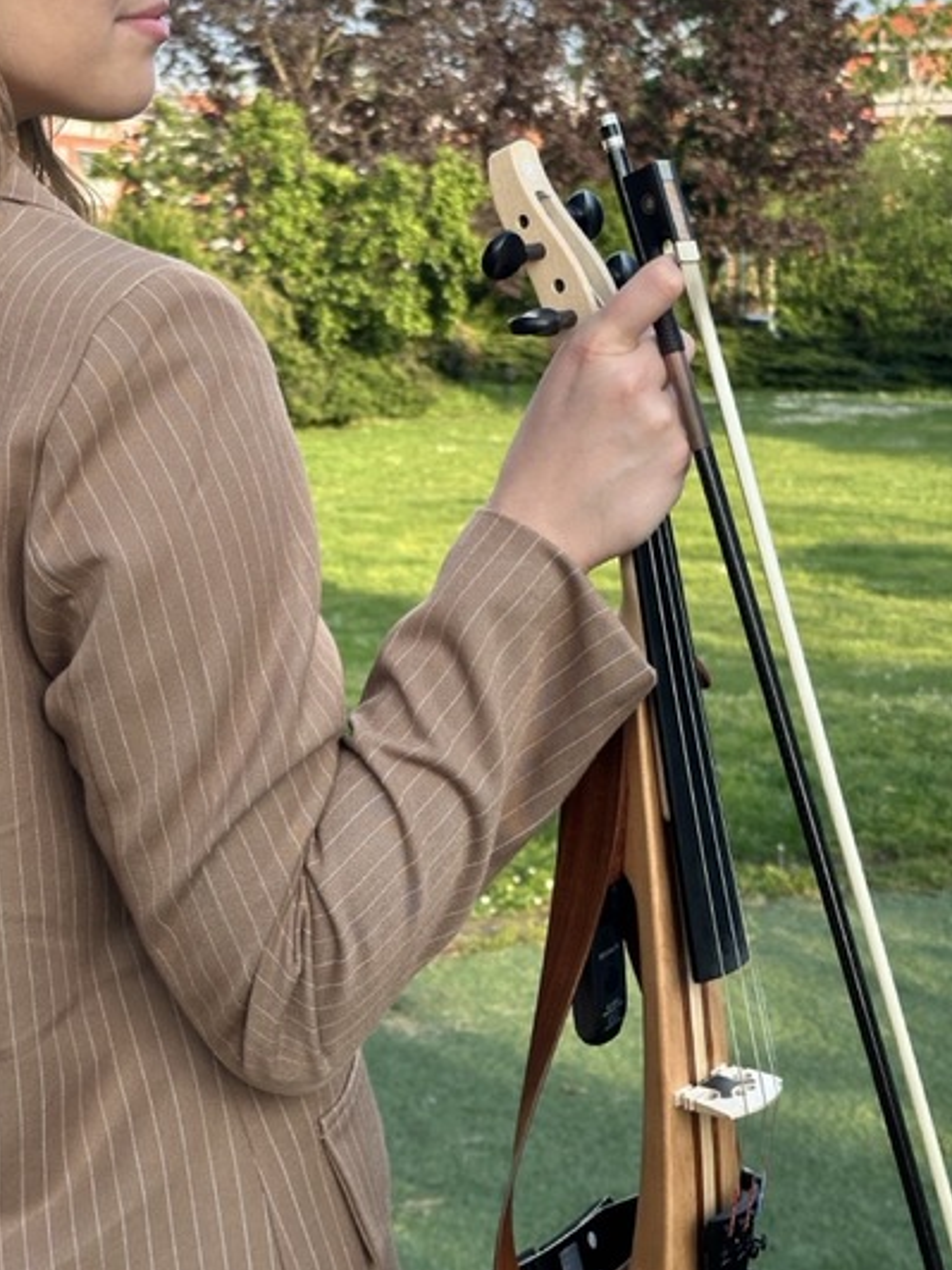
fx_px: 2383
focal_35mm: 65
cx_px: 317
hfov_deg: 22.5
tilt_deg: -3.5
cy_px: 449
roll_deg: -0.4
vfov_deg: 29.7
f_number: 1.78
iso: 64
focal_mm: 6.86
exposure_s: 1/785
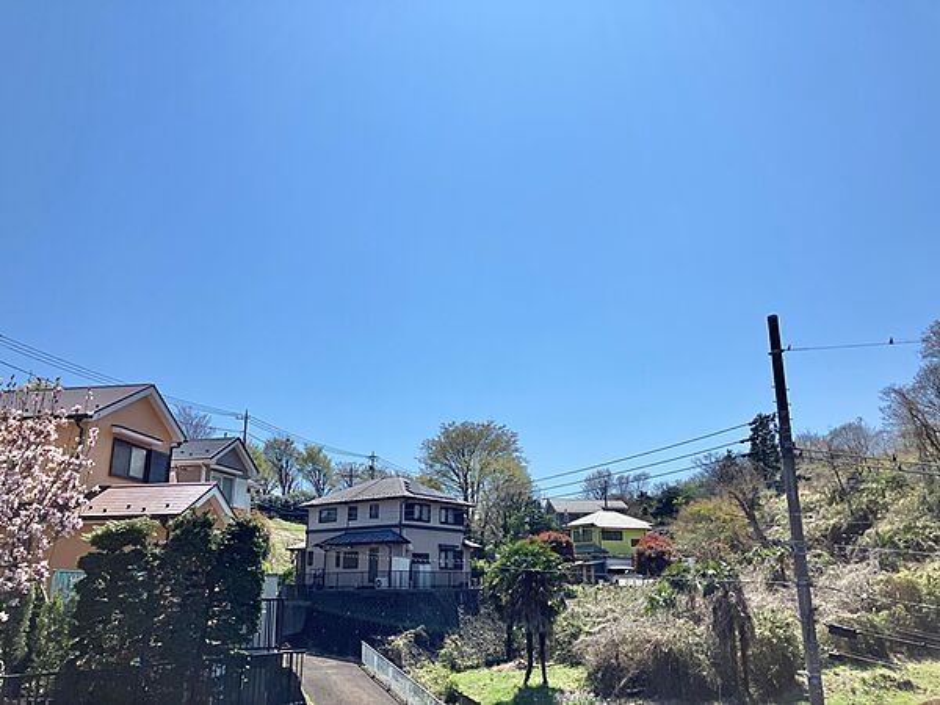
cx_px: 470
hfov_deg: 63.4
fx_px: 760
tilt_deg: +17.0
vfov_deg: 49.7
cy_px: 352
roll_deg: +0.5
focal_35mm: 28
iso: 32
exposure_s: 1/4049
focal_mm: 3.99
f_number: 1.8
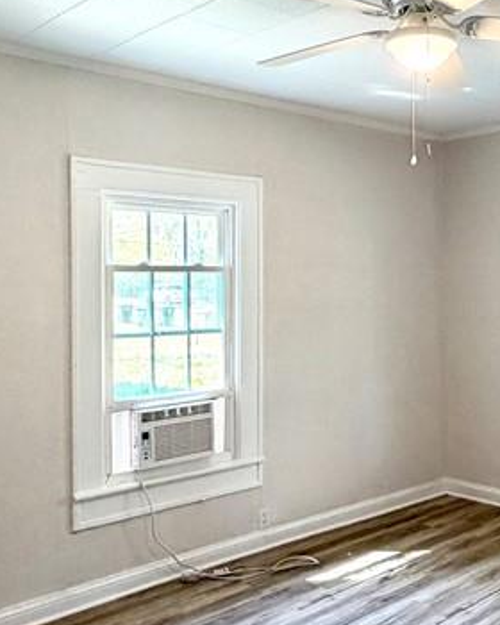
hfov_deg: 35.8
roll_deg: +0.8
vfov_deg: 45.8
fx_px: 740
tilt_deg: -0.6
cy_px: 288
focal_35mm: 40
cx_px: 420
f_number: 2.2
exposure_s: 1/60
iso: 200
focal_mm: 2.22
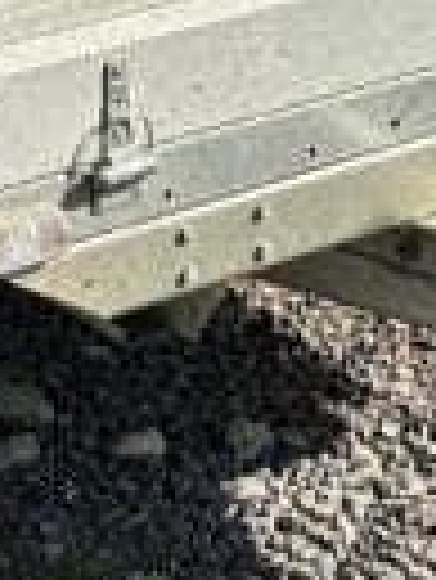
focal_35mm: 149
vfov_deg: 12.0
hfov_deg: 9.9
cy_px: -504
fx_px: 2498
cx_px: 58
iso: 80
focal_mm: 6.86
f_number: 1.78
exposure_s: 1/2525
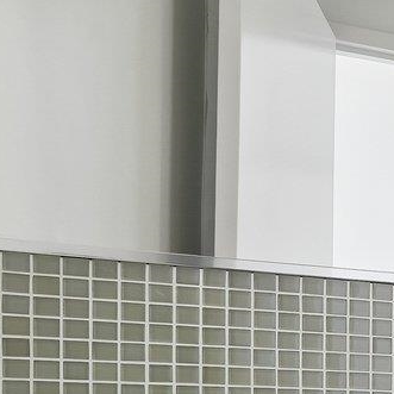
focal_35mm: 63
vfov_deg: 24.8
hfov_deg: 13.0
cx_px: 1074
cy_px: 468
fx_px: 811
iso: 250
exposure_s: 1/15
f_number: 9
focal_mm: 12
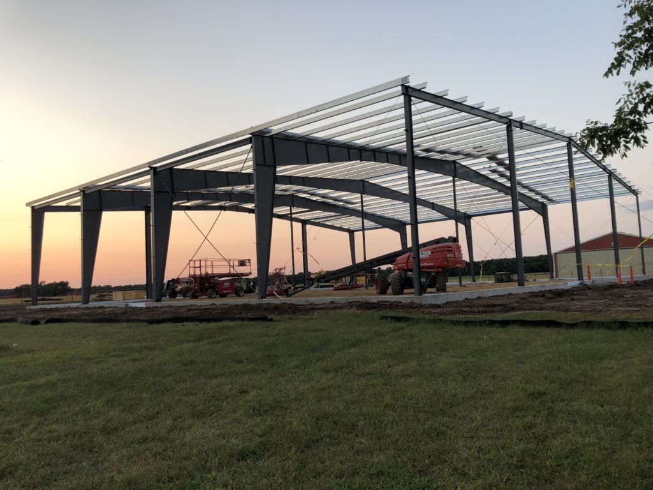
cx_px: 326
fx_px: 528
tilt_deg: +4.3
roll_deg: +1.5
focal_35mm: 28
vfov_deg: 49.7
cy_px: 245
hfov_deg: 63.4
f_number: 1.8
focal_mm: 3.99
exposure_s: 1/120
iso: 40
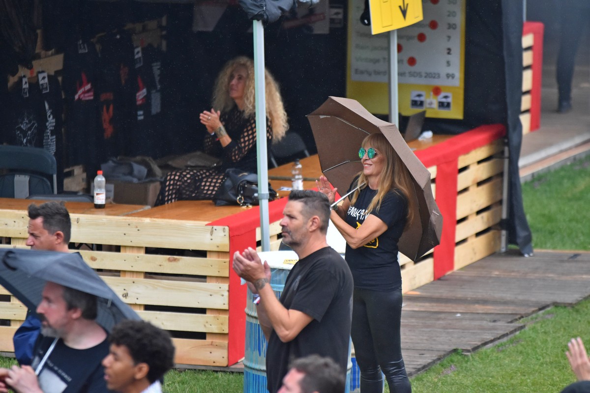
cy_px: 196
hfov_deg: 6.9
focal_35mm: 300
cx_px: 295
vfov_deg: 4.6
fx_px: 4916
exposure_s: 1/5000
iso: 1250
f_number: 2.8
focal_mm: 200
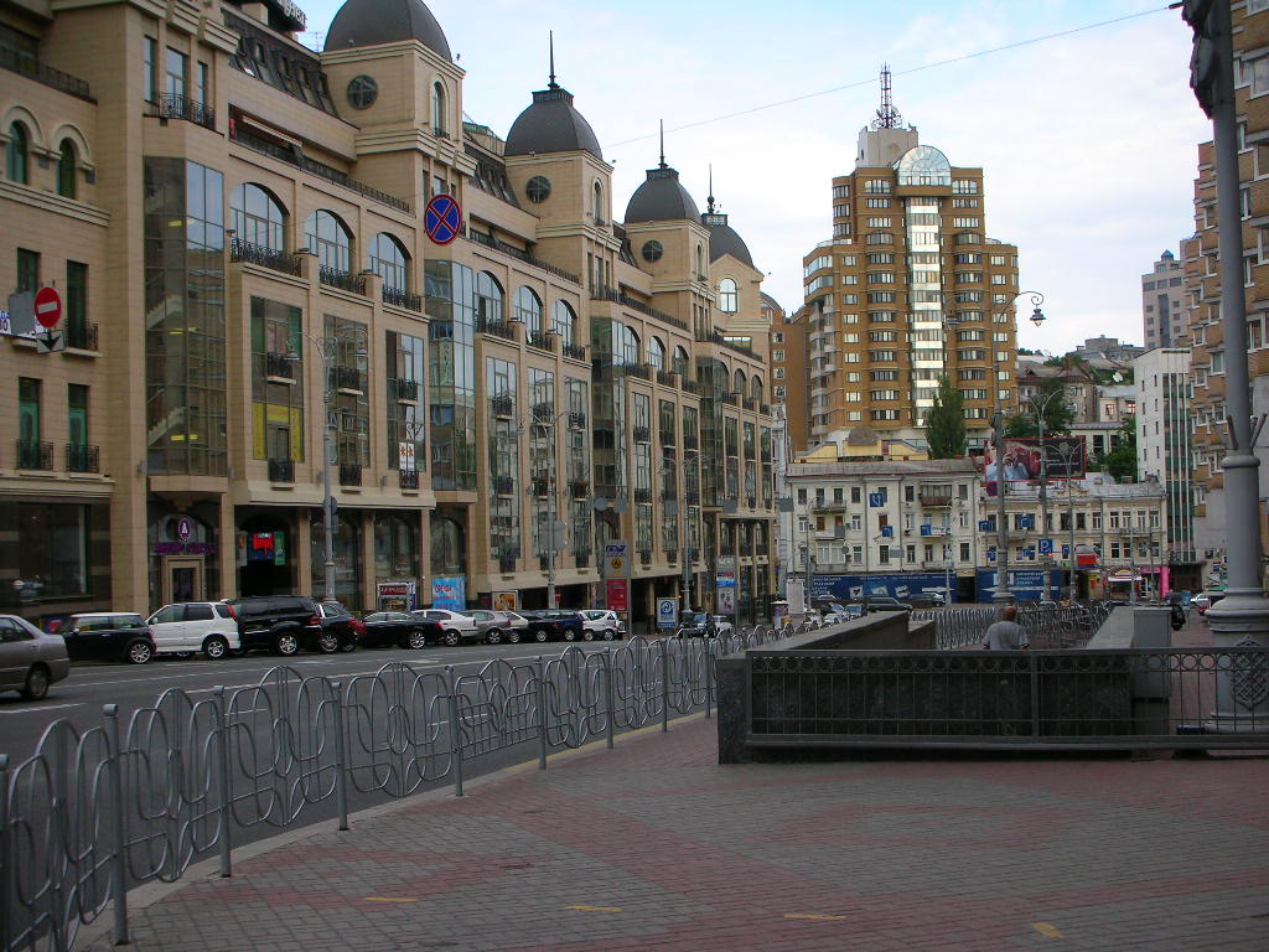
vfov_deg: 31.5
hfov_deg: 41.2
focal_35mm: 46
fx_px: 1686
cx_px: 634
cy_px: 476
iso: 50
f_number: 3.5
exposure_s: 1/320
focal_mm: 7.7
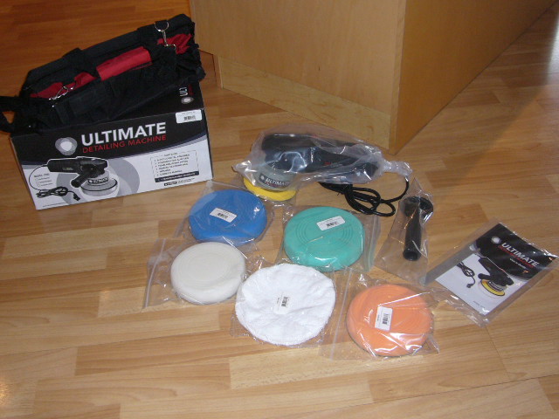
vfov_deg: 36.0
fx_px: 646
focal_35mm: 40
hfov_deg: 46.8
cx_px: 280
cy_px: 210
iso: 100
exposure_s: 1/30
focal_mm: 4.7
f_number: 2.8
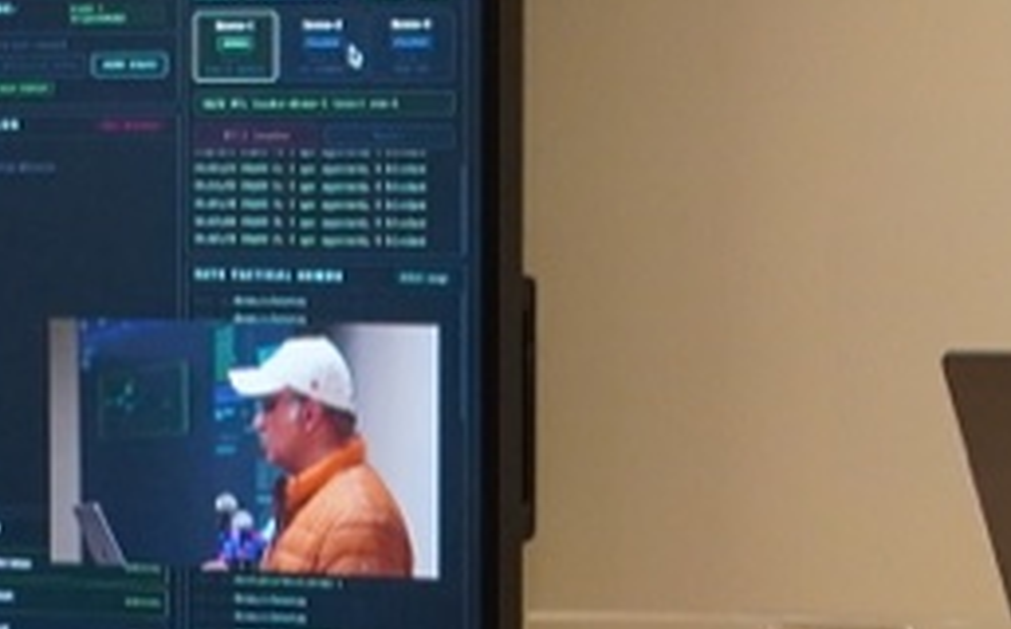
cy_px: 478
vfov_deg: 6.8
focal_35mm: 192
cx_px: 610
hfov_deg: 10.9
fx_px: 5278
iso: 1600
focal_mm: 23
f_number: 4
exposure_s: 1/160
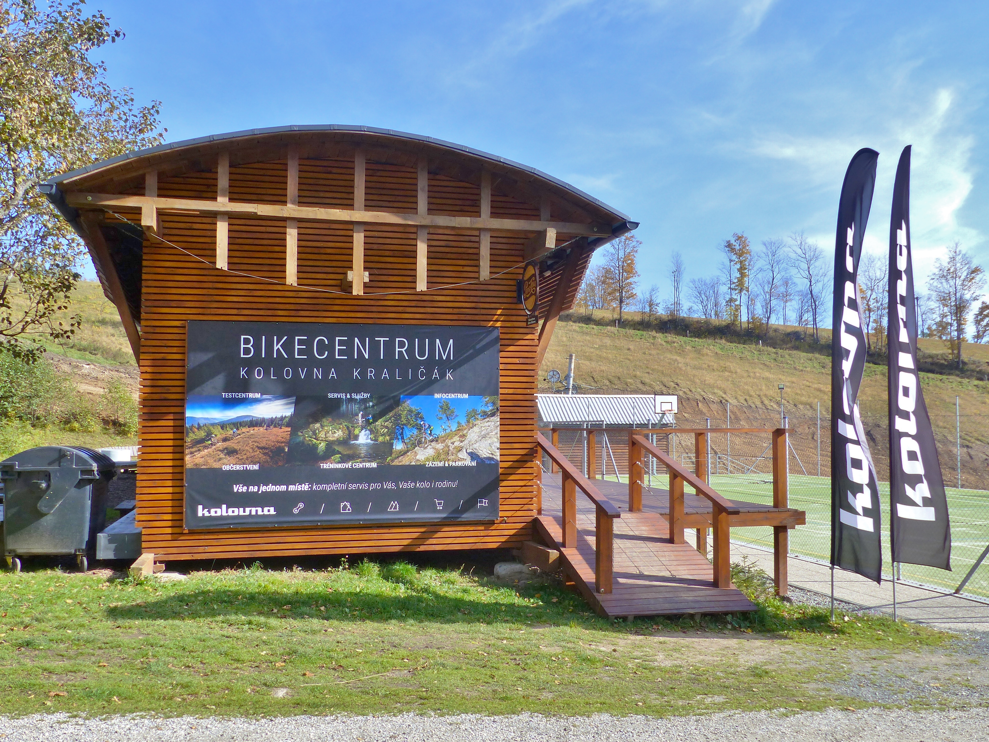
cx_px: 494
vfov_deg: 45.4
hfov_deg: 58.4
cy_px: 371
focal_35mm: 31
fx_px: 886
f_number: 4
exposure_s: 1/500
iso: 100
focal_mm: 5.5
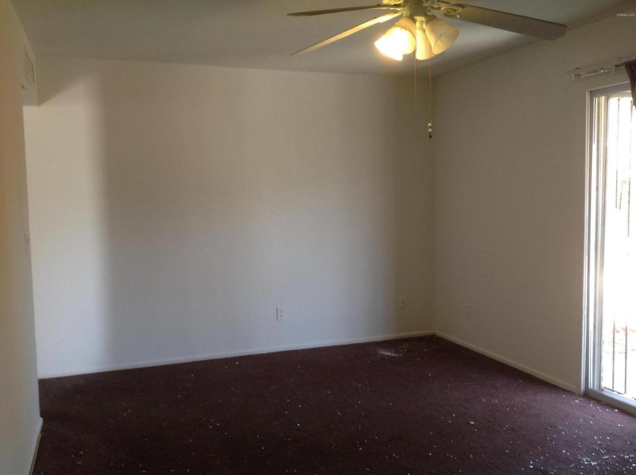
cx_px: 318
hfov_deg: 52.7
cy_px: 238
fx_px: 642
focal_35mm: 35
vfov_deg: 40.6
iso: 64
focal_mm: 4.28
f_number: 2.4
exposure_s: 1/24
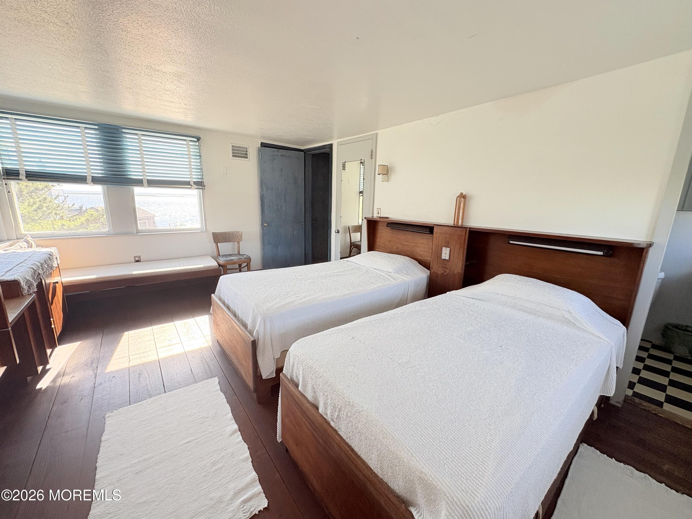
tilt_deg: -11.7
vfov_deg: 85.7
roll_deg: -0.9
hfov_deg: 102.1
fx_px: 280
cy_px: 260
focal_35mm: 14
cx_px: 346
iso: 64
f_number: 2.2
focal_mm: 2.22
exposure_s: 1/99
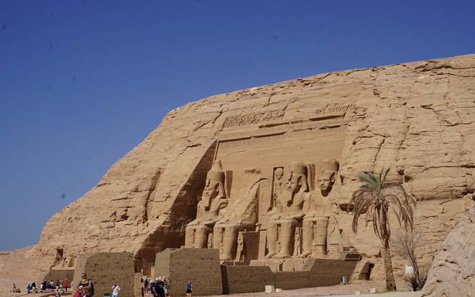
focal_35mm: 62
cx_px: 236
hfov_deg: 33.0
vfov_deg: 20.9
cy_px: 158
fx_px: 802
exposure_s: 1/400
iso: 100
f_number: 11
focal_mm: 60
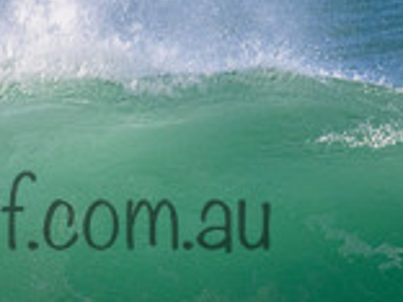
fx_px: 33226
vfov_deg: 0.5
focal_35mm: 2854
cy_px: 190
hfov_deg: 0.7
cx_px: -3
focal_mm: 800
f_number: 11
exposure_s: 1/2000
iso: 2000
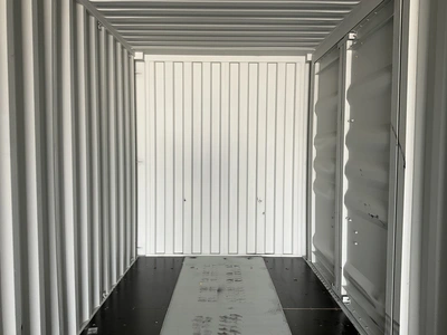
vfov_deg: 48.2
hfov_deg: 61.7
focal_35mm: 29
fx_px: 374
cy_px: 168
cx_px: 224
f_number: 1.8
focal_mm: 3
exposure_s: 1/92
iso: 64
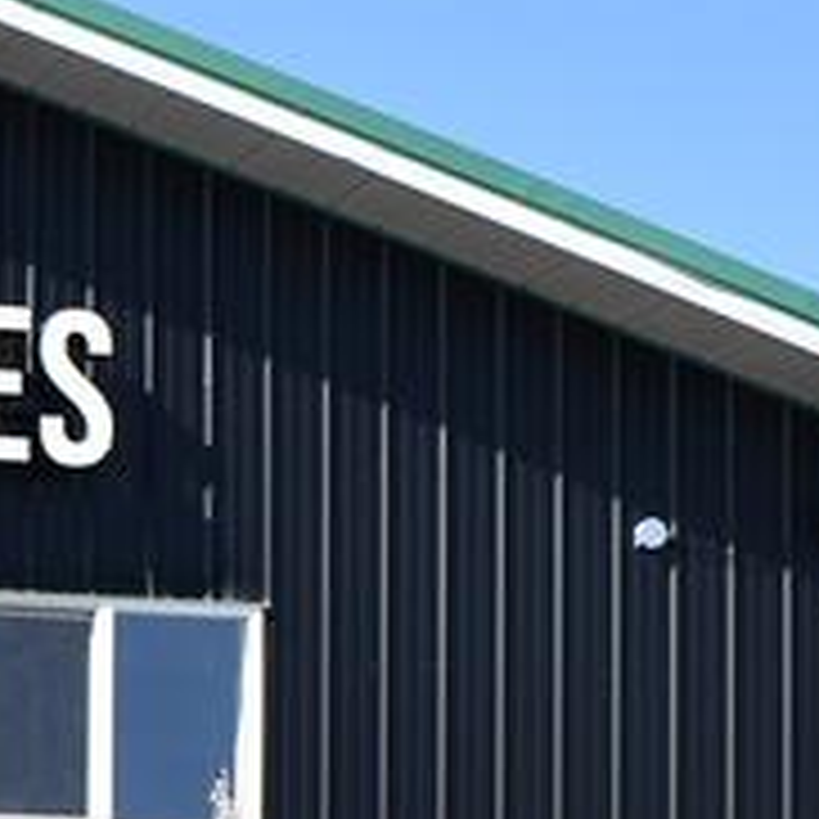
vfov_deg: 9.2
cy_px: 999
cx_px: -842
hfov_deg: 8.8
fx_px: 5032
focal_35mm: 188
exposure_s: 1/500
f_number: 8
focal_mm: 21
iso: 200
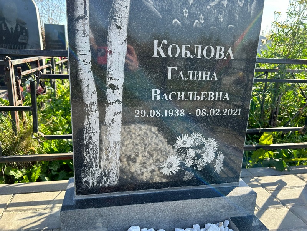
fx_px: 231
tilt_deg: -15.0
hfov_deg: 67.3
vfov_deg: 53.1
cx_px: 154
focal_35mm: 26
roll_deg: -0.3
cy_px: 116
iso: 50
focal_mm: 5.7
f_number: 1.5
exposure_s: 1/808
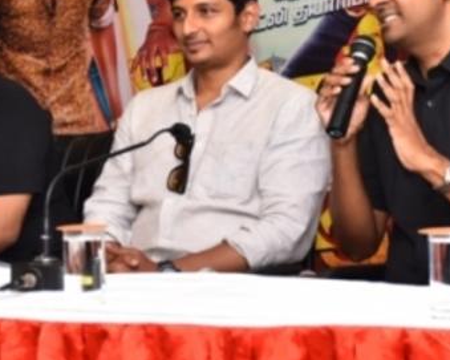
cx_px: 154
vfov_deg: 10.9
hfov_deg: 13.6
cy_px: 105
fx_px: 1891
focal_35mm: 142
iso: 640
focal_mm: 38
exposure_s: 1/125
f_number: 5
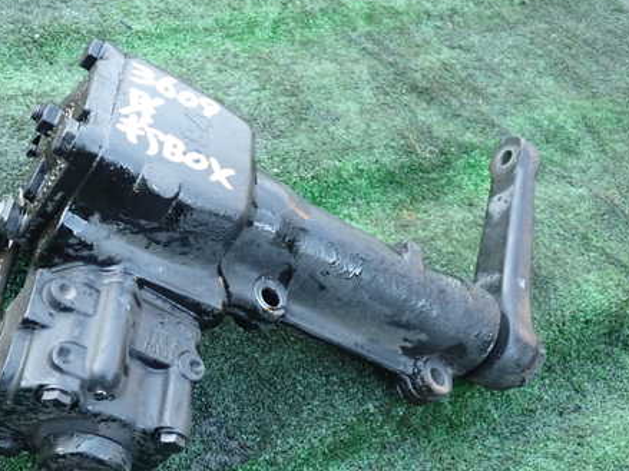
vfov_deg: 35.1
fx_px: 745
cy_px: 266
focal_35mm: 41
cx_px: 219
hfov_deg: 45.2
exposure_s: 1/30
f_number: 2.3
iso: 500
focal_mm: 5.4
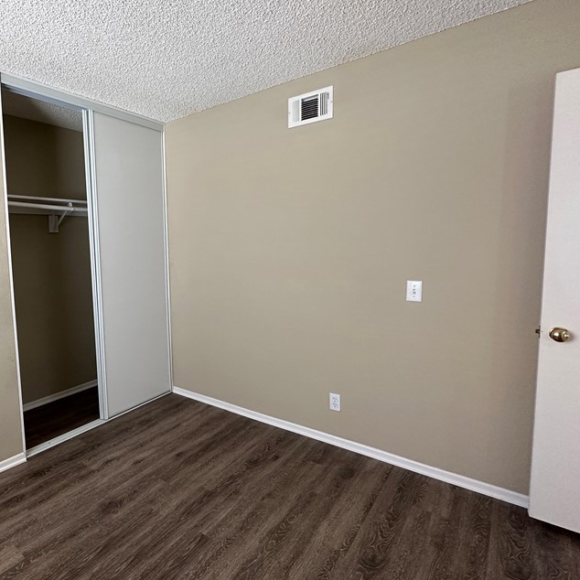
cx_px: 177
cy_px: 281
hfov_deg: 71.8
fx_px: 379
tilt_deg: -4.7
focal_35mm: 20
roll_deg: +1.5
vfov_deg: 74.8
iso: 250
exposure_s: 1/99
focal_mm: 2.22
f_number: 2.2
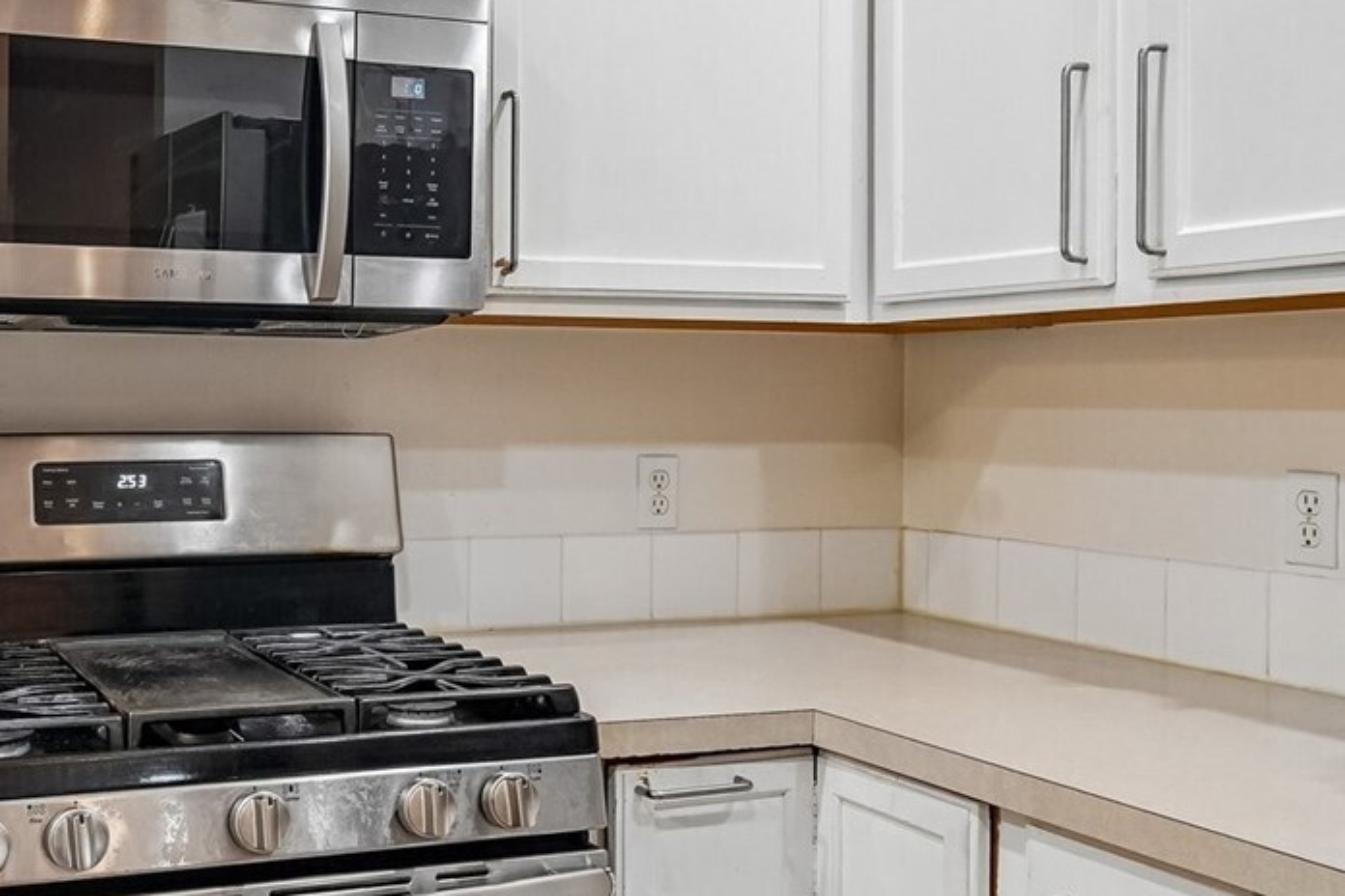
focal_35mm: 39
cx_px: 326
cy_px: 430
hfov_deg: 47.6
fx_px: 1457
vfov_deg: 34.2
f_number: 8
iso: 1600
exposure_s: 1/10
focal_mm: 16
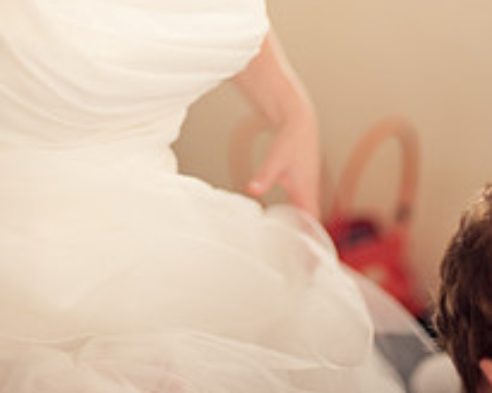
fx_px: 1500
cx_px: 244
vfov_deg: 14.8
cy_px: 29
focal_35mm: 103
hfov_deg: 18.6
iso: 400
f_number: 1.4
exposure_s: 1/250
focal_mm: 50
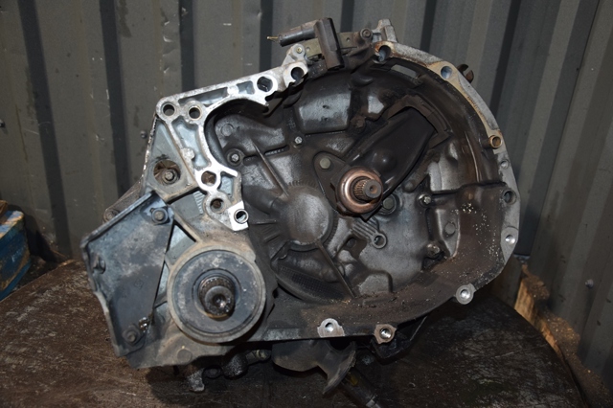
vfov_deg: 36.8
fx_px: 613
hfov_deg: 53.2
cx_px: 306
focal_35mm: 36
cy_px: 204
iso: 800
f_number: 5
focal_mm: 24
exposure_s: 1/60
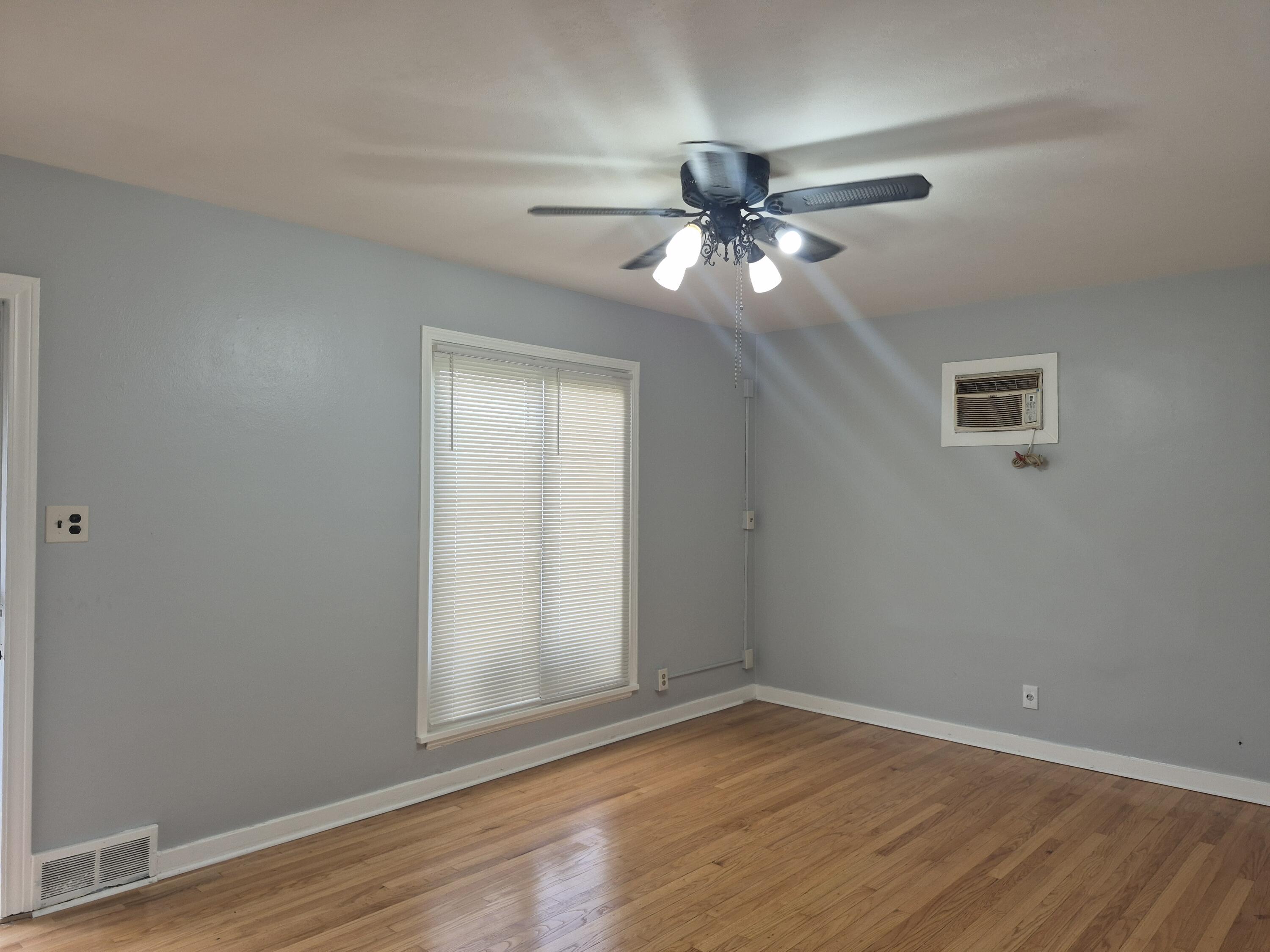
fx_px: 844
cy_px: 476
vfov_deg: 58.9
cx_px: 635
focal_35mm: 23
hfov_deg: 73.9
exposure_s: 1/120
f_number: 1.8
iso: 80
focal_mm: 5.4
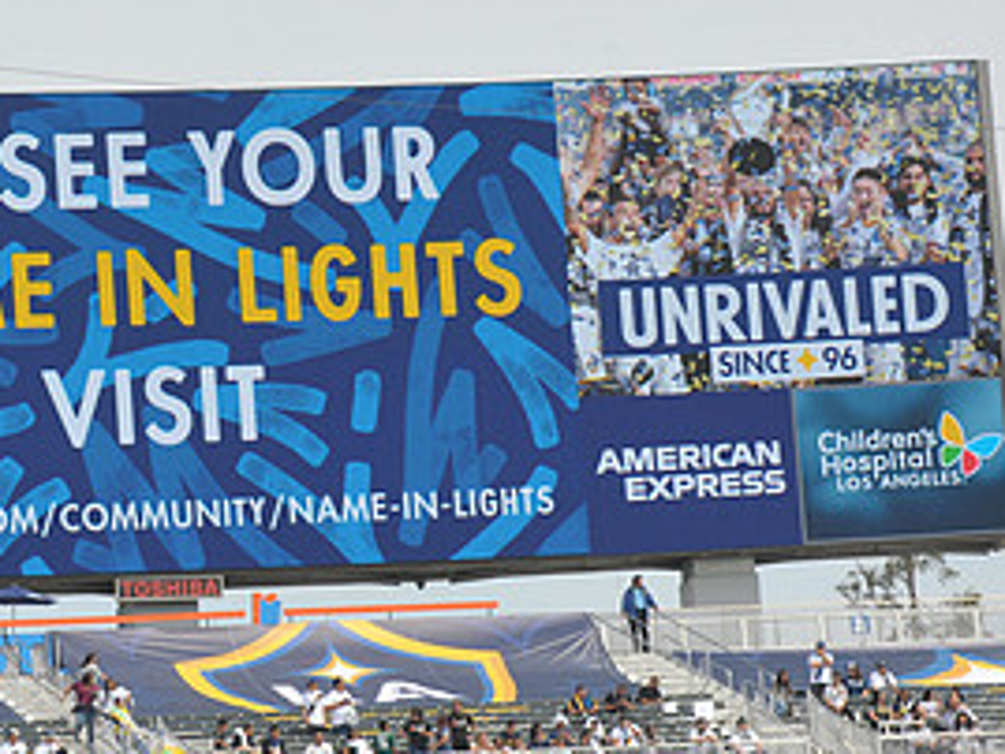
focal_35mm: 228
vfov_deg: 6.5
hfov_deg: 8.7
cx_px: 172
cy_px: 310
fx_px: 6622
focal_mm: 110
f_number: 10
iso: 200
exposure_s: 1/400
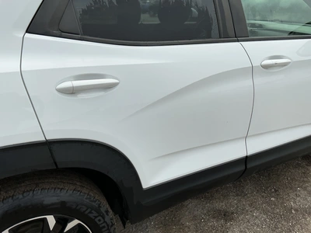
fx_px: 252
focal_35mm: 28
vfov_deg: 49.7
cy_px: 116
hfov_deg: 63.4
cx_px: 156
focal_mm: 3
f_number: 1.8
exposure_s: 1/1730
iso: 25
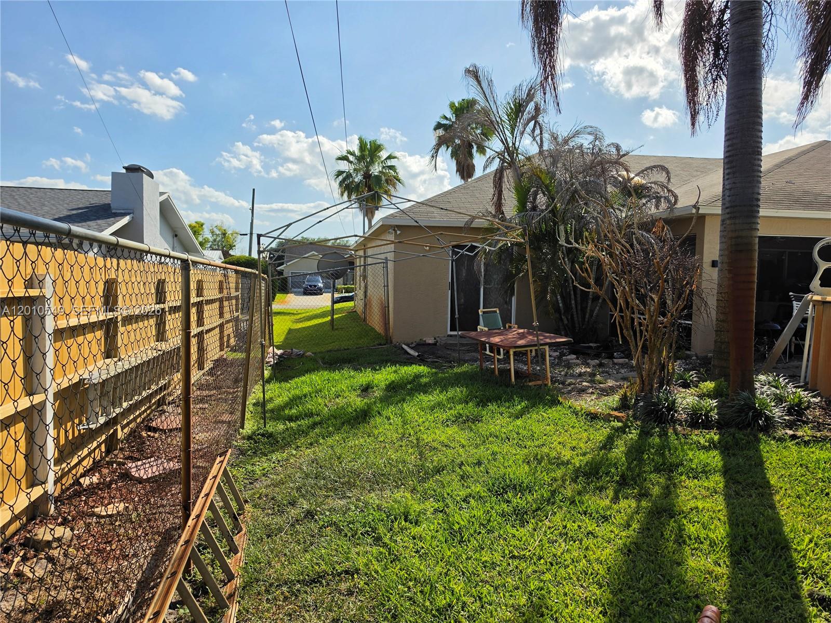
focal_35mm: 23
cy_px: 312
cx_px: 416
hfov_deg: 73.9
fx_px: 552
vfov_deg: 58.9
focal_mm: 6.5
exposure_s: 1/7939
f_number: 1.4
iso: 40
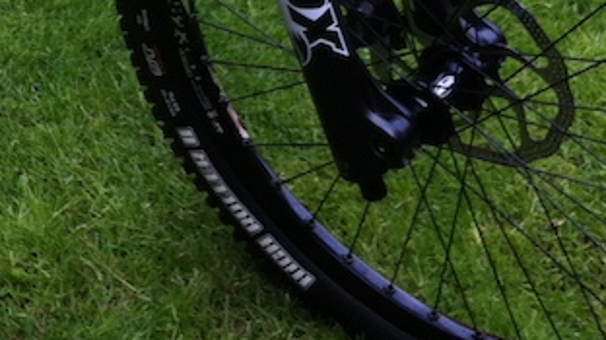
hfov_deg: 16.6
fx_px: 2007
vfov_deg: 9.2
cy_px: -275
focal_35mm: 125
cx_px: -60
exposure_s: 1/249
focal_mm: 3.85
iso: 80
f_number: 2.8
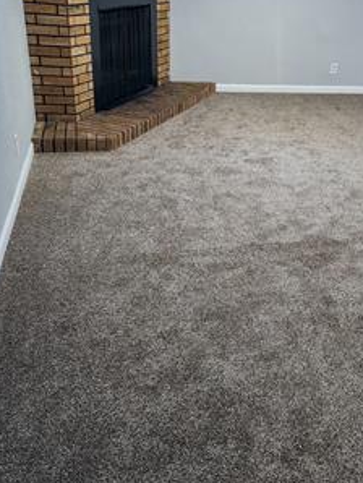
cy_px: 212
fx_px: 517
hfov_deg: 38.0
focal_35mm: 37
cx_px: 258
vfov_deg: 50.0
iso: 640
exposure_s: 1/60
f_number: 1.8
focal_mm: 6.4
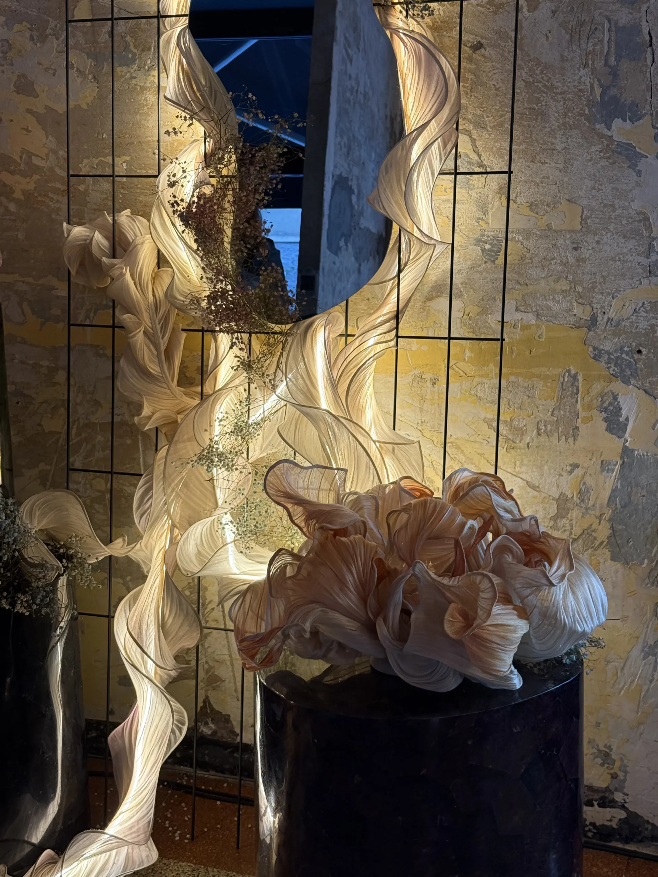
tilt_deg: -13.1
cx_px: 329
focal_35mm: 48
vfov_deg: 39.7
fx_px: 1217
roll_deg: +0.1
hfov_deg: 30.3
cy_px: 438
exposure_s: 1/50
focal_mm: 6.76
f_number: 1.78
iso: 200
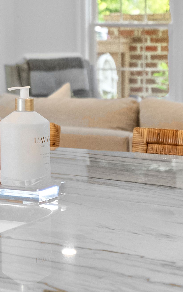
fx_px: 1021
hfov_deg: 9.7
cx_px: -145
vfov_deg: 16.1
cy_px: 32
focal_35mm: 128
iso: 1250
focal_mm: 24
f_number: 2.8
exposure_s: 1/80
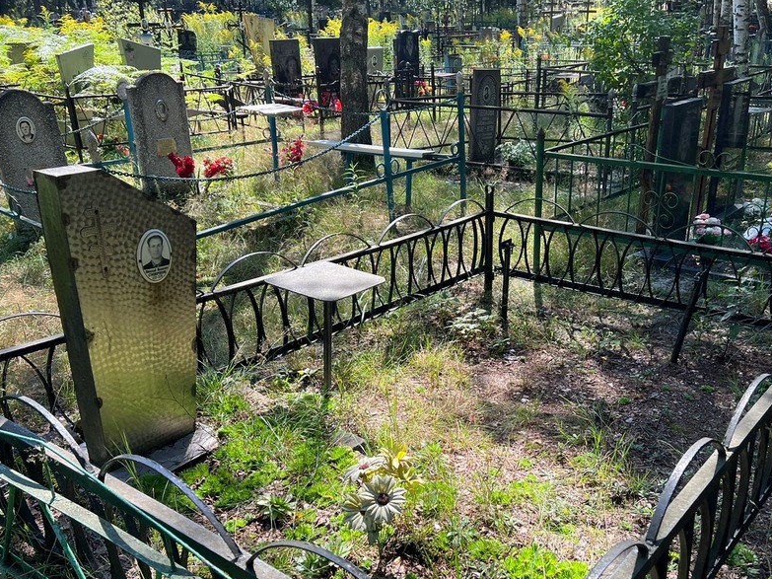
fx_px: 758
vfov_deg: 41.5
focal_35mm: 34
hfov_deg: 53.7
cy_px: 364
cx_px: 452
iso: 50
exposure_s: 1/666
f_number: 1.5
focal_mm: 5.7
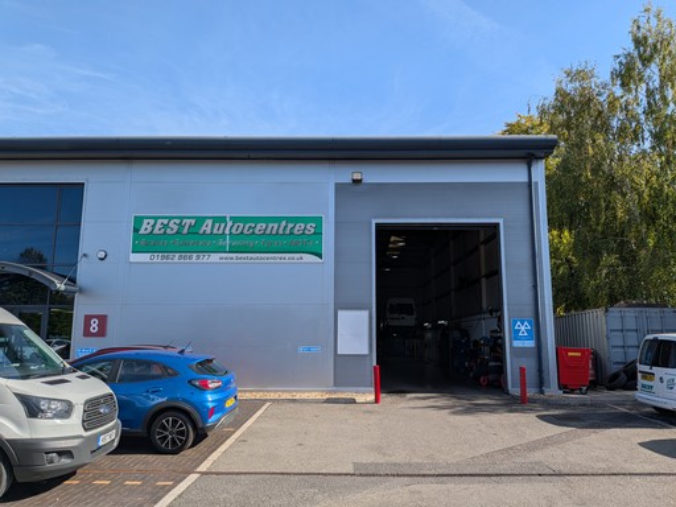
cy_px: 254
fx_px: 469
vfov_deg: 56.8
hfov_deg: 71.6
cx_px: 338
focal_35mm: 24
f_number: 1.7
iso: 37
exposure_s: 1/7812
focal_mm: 4.53
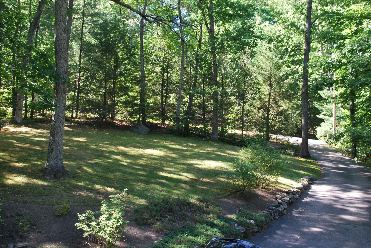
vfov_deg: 29.9
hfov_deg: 43.6
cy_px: 124
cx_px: 186
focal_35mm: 45
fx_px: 464
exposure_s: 1/60
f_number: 5
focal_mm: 30
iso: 200
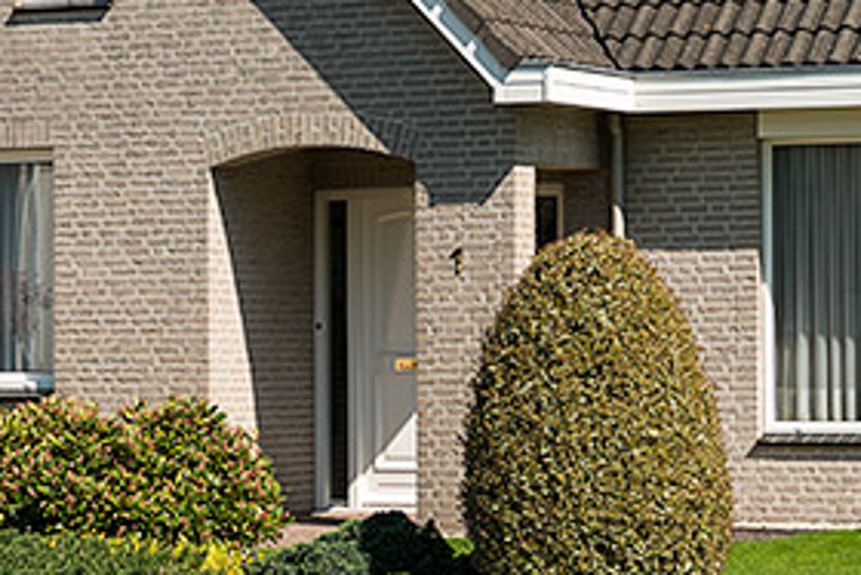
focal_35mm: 144
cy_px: -18
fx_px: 3446
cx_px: 352
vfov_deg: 9.5
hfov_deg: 14.2
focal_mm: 42
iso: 100
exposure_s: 1/500
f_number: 4
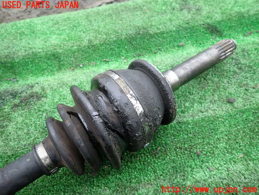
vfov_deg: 54.9
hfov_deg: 69.4
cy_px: 98
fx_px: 187
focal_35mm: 25
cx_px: 130
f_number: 2
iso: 100
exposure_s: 1/100
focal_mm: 4.5
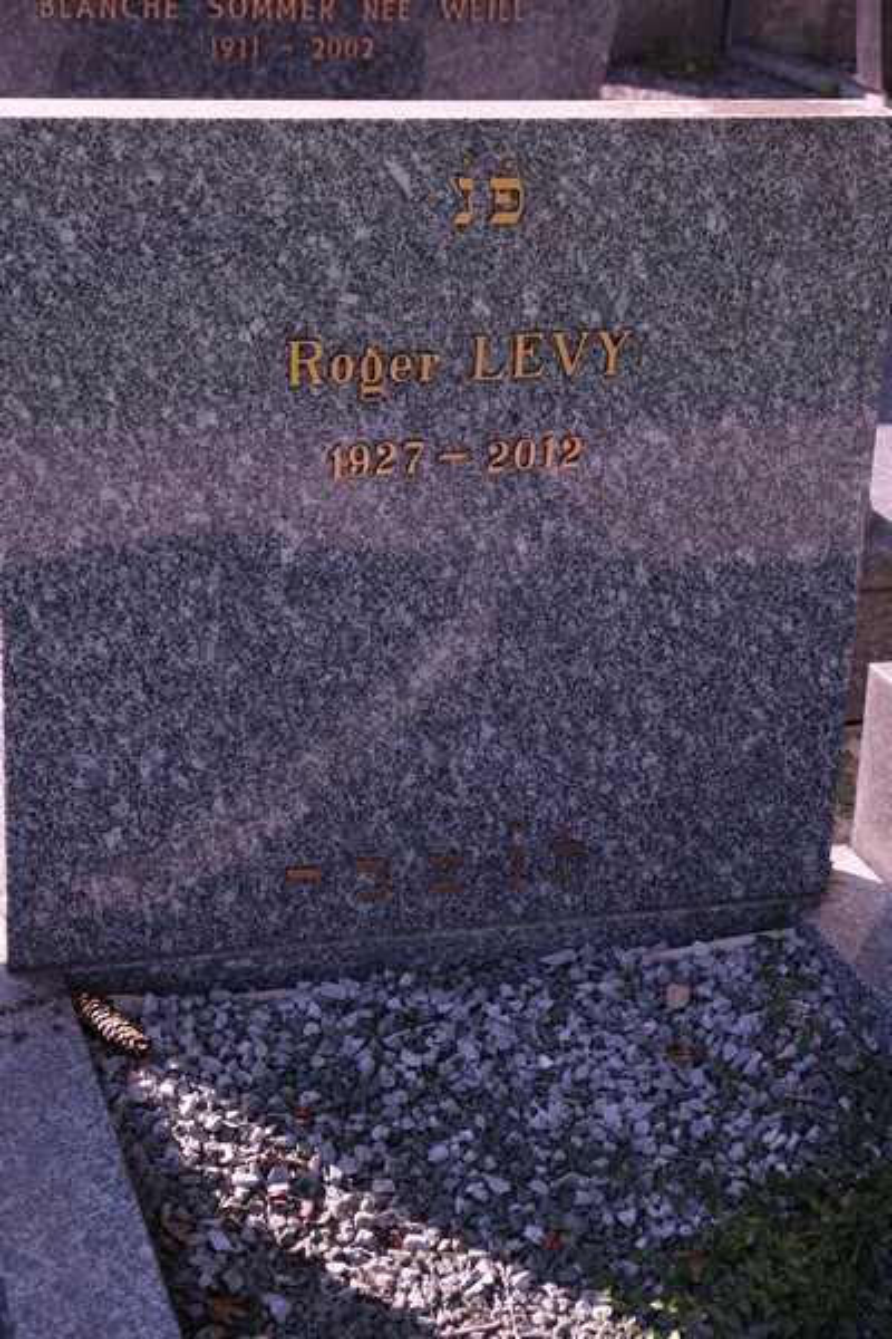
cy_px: 670
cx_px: 446
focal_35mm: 64
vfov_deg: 31.4
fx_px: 2378
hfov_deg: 21.2
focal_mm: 42.5
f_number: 5.6
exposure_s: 1/200
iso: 160
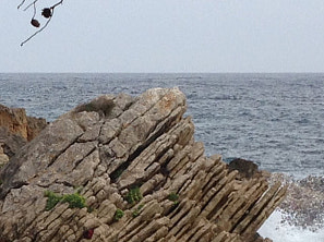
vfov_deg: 8.3
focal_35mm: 178
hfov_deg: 11.0
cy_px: 235
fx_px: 1664
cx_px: 9
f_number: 2.4
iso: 50
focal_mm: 4.12
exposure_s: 1/1063
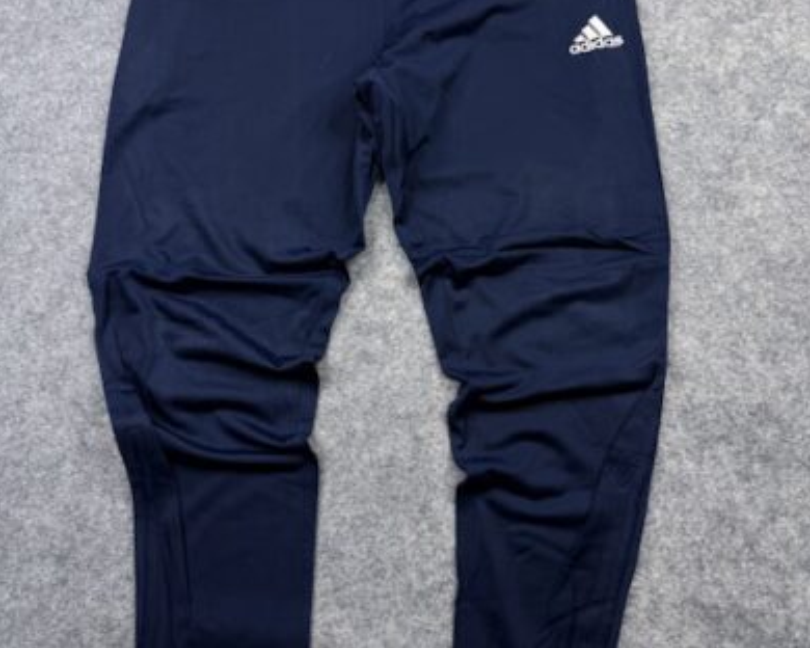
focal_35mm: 32
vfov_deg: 45.6
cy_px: 273
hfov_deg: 55.7
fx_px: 767
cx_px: 403
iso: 64
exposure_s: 1/121
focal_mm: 6.76
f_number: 1.78
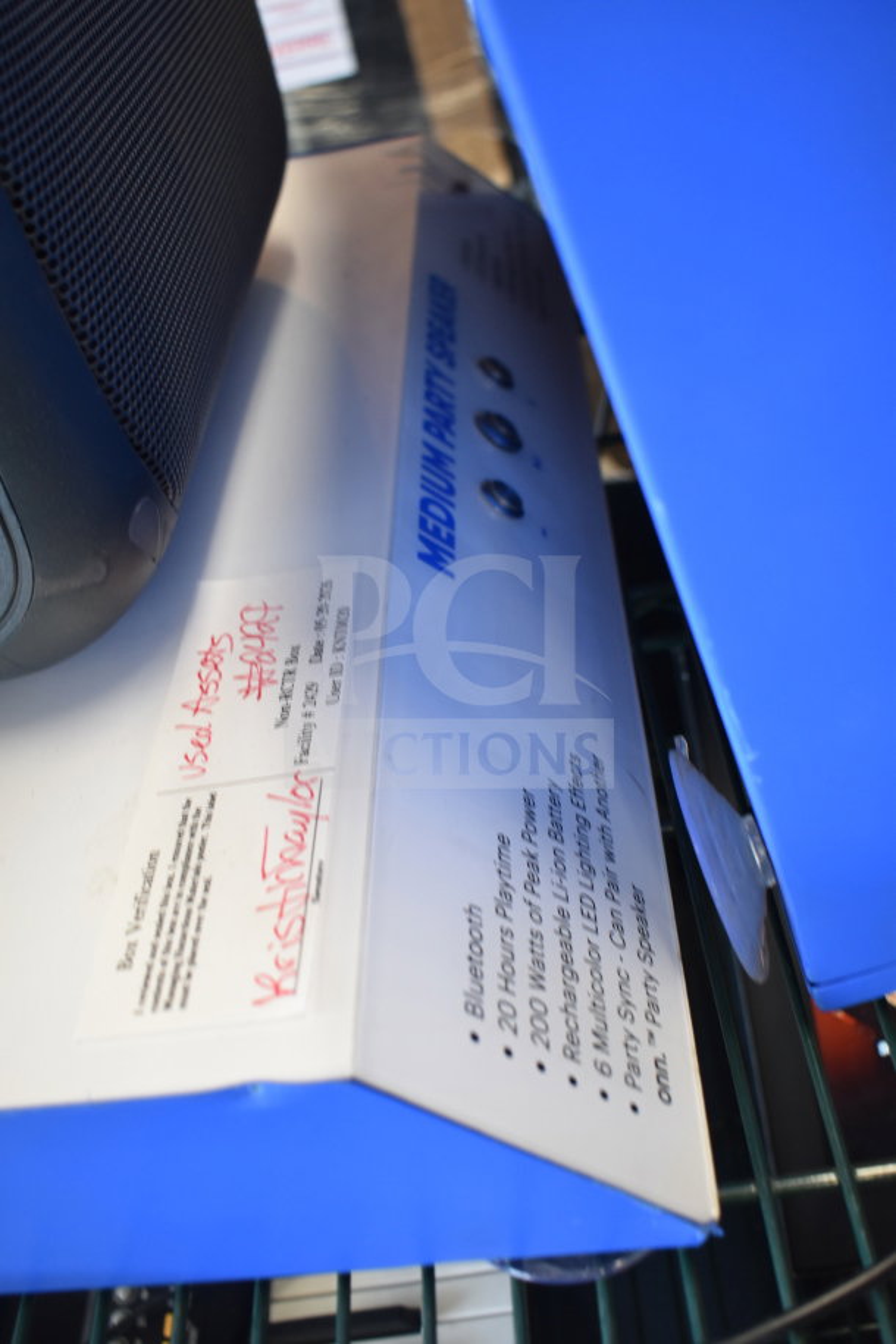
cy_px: 672
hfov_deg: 36.9
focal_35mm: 36
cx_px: 448
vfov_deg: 53.1
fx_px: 1344
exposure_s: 1/40
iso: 640
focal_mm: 24
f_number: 3.8
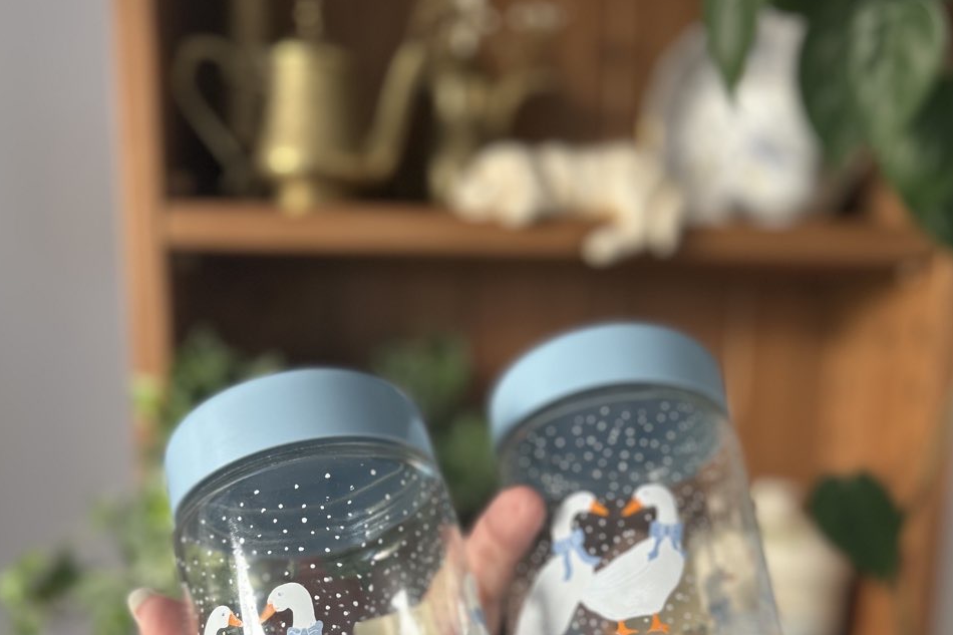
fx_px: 979
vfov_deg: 34.1
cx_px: 478
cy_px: 566
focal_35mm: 37
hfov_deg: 51.9
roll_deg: -1.4
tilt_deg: -11.3
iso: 100
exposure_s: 1/60
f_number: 1.5
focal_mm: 5.7
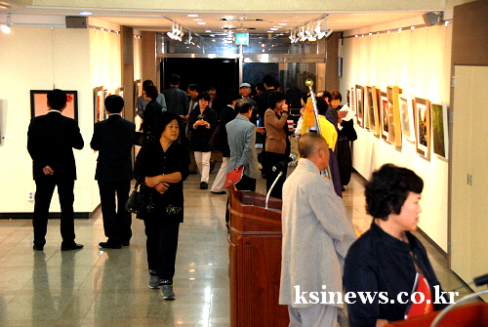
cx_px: 244
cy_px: 164
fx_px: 1120
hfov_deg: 24.6
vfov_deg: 16.6
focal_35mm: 82
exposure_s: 1/60
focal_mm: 55
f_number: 4.8
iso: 800
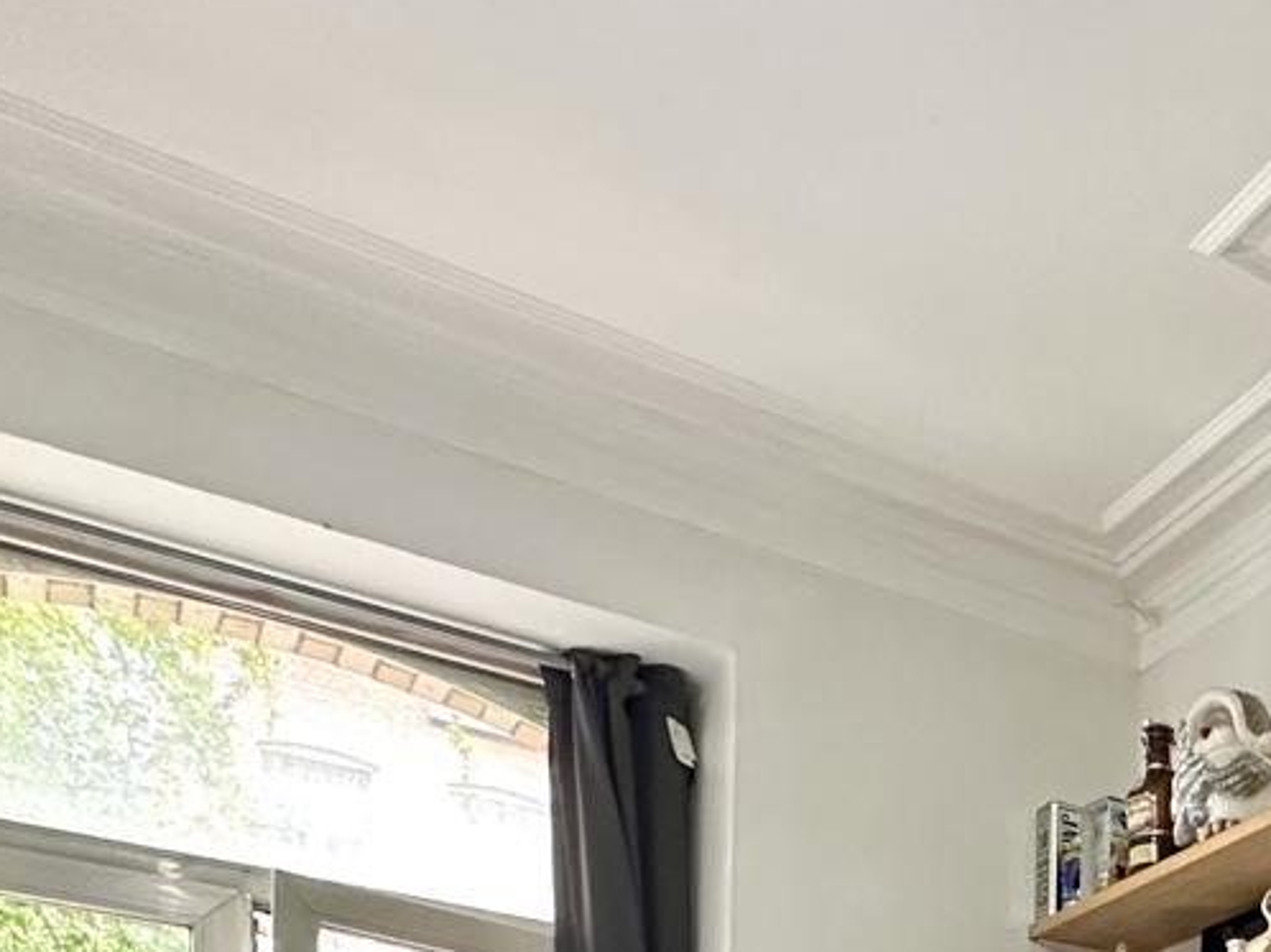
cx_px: 1210
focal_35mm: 45
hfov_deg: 38.3
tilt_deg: -0.5
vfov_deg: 24.7
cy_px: 1437
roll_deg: -1.1
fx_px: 1651
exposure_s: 1/50
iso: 250
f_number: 2.2
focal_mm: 2.22
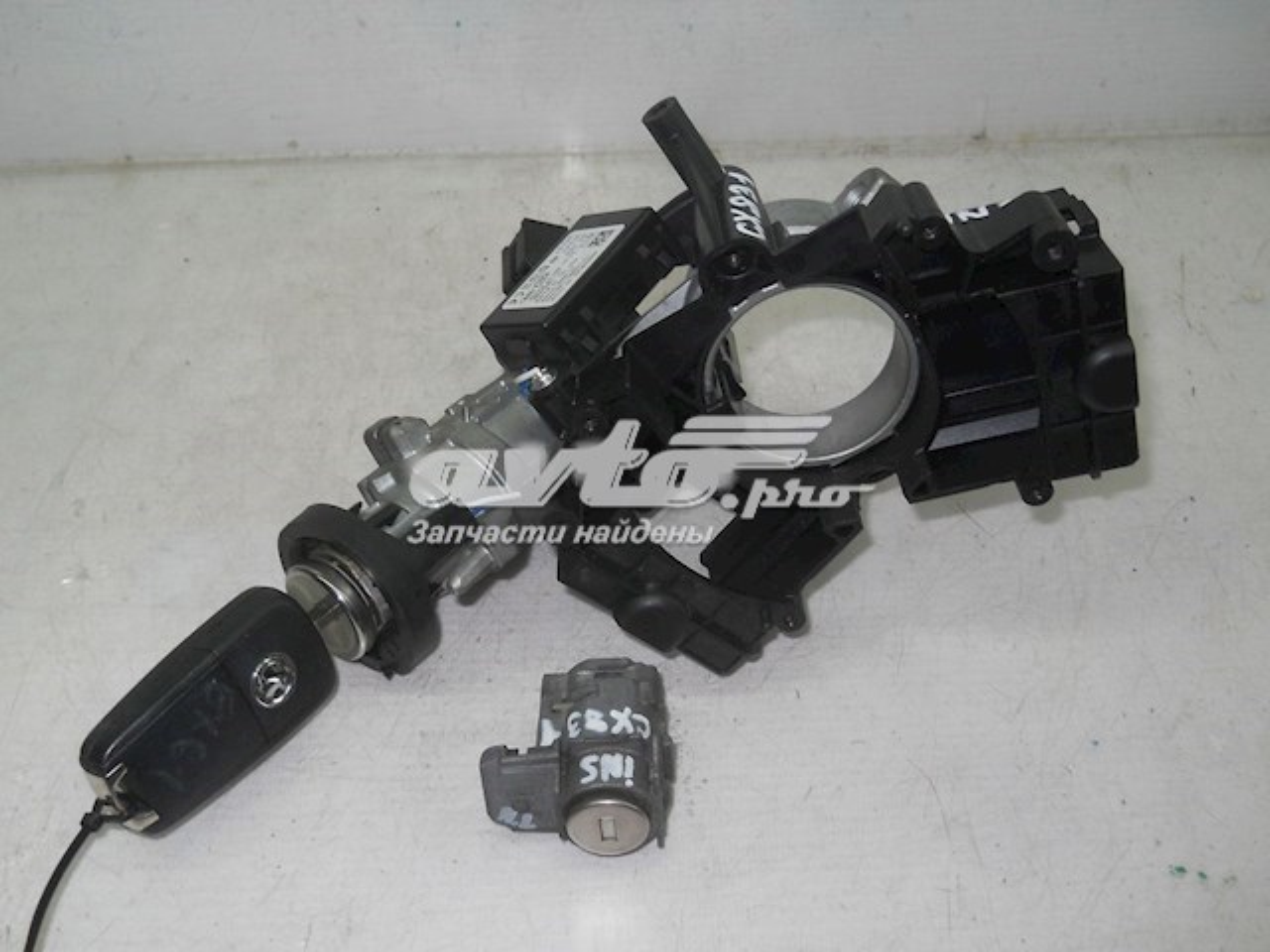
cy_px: 476
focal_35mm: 41
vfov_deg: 35.1
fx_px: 1504
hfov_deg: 45.8
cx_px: 635
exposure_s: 1/40
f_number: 5.5
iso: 80
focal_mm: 6.72
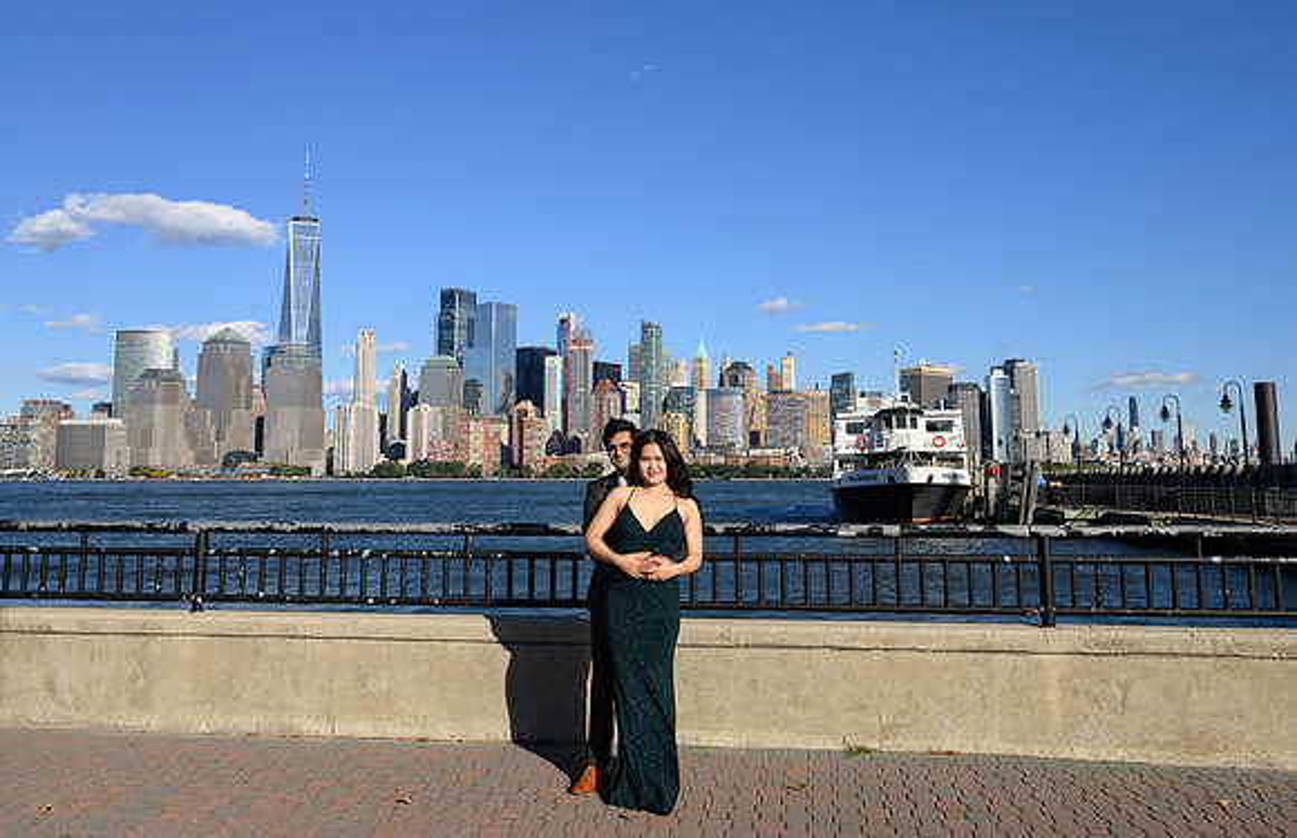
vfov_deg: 41.6
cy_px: 337
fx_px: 1098
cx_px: 651
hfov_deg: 61.1
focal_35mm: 31
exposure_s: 1/500
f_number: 5.6
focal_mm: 24
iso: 64
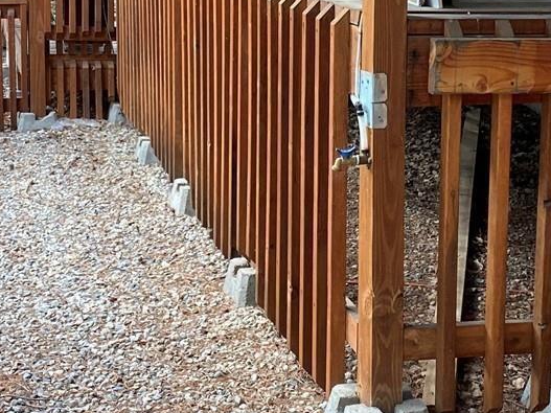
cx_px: 301
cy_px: 64
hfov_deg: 24.7
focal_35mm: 79
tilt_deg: -9.5
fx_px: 1257
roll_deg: -1.4
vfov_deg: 18.4
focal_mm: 4.25
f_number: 1.8
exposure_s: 1/121
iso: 125
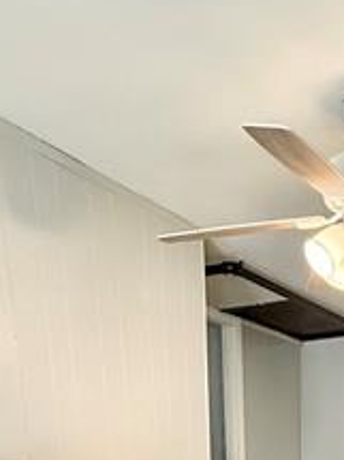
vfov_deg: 26.3
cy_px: 708
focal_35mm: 50
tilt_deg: -17.7
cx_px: 291
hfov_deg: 28.3
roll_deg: -0.9
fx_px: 663
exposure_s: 1/120
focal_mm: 2.22
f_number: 2.2
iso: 250
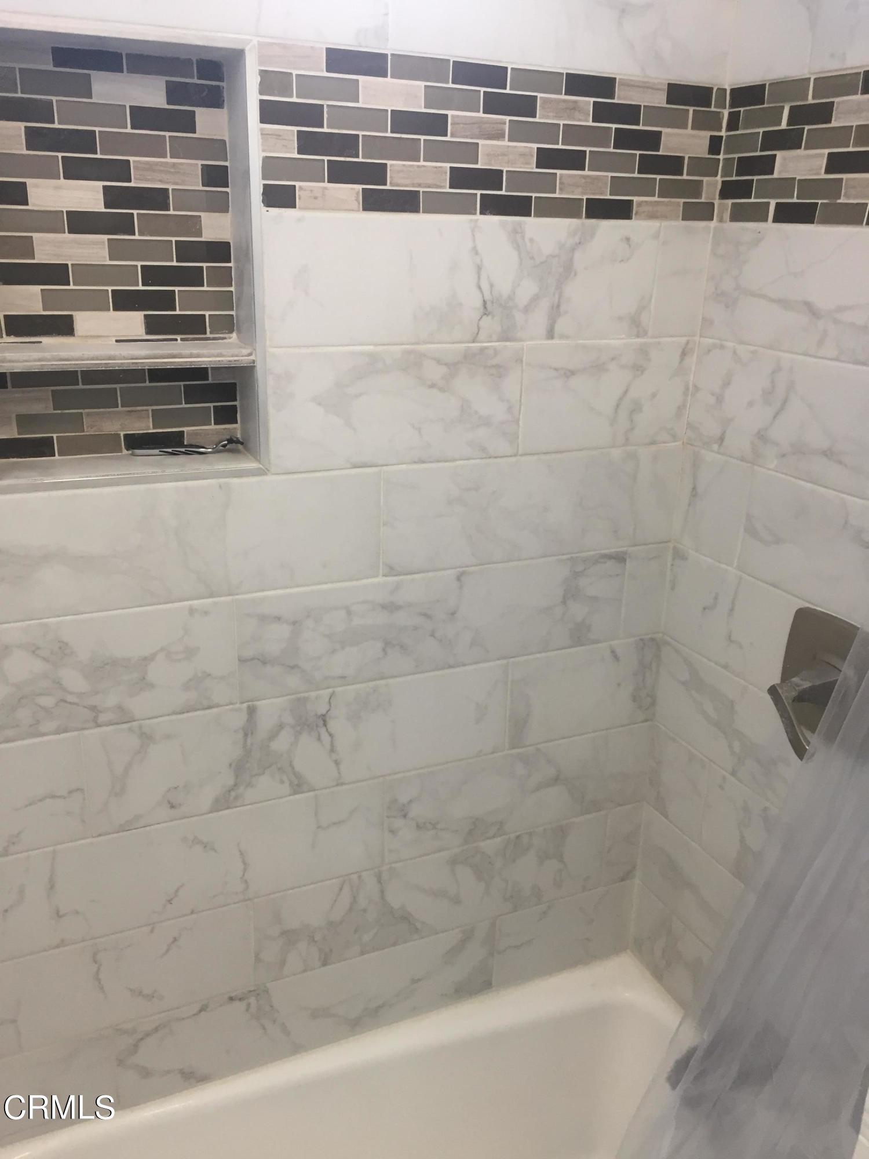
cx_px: 434
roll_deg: -2.1
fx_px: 971
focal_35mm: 29
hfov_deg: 48.2
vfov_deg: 61.7
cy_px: 580
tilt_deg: -17.2
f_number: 2.2
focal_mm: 4.15
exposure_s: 1/30
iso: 64
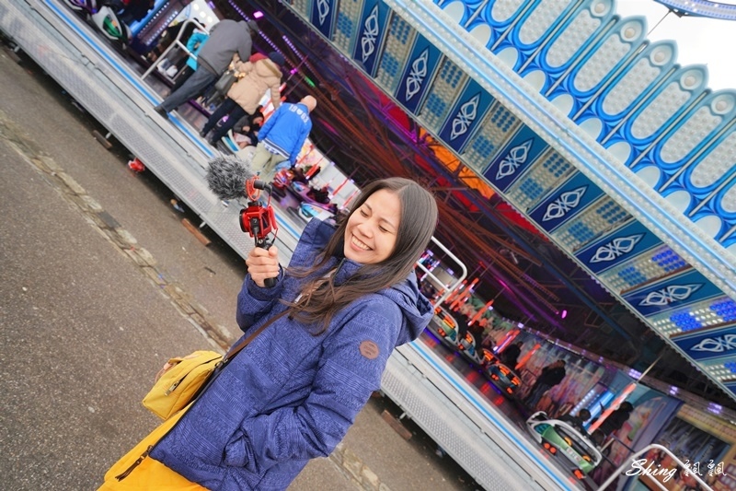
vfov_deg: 44.9
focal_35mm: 29
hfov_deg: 63.7
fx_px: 593
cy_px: 246
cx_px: 368
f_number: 5.6
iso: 125
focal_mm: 29
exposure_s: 1/200
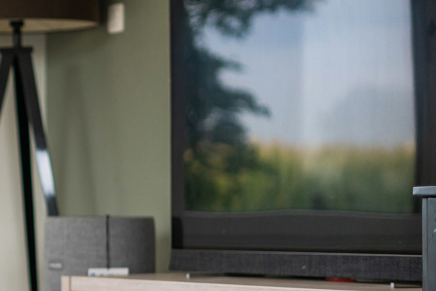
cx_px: -90
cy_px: 220
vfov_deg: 9.6
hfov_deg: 14.0
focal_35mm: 142
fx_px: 1719
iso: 250
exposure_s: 1/800
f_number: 1.8
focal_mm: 50
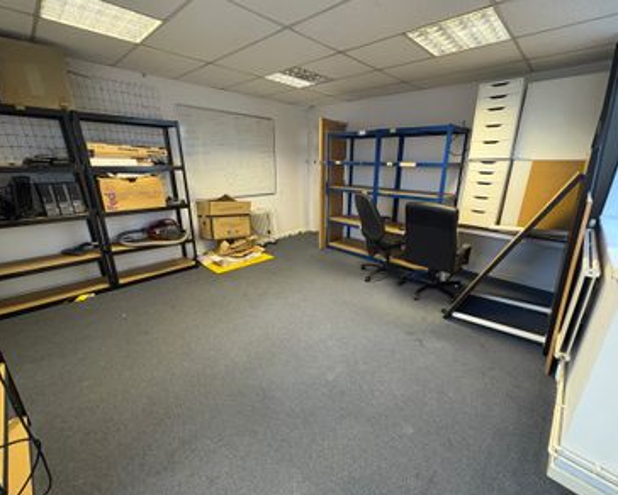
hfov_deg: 96.5
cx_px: 333
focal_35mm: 15
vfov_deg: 84.1
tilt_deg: -17.8
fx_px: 275
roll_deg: -0.7
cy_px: 253
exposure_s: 1/50
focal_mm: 2.22
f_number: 2.2
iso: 400
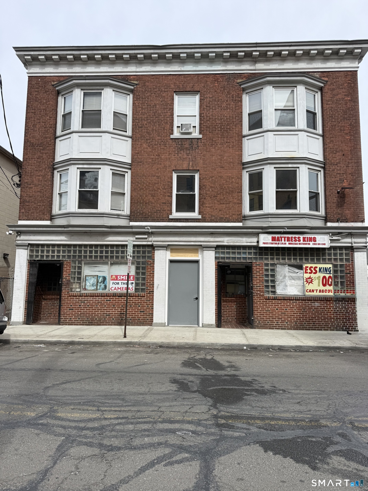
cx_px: 184
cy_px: 246
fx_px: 340
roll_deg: -0.4
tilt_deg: +8.8
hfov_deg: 56.8
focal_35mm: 24
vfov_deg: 71.6
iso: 80
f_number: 1.78
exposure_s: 1/2801
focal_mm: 6.76
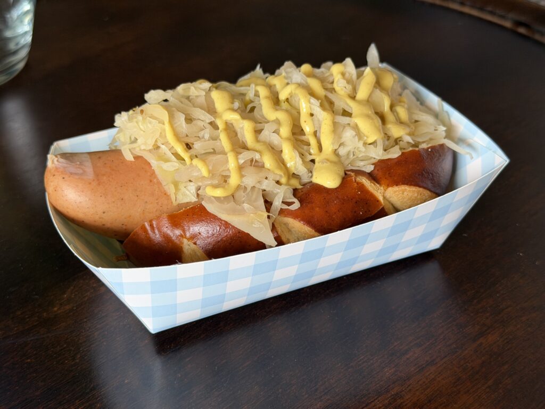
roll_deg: +4.0
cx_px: 272
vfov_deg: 30.3
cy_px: 204
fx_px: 756
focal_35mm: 48
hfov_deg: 39.7
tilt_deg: -39.1
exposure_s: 1/120
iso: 80
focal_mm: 6.76
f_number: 1.78
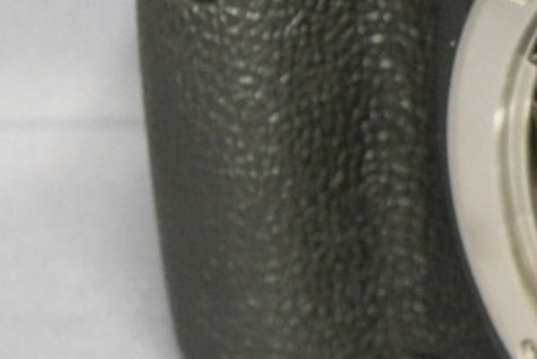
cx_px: 789
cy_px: 16
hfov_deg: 9.8
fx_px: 3029
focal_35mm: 203
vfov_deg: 6.8
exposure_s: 1/25
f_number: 3.7
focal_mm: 9
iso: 400
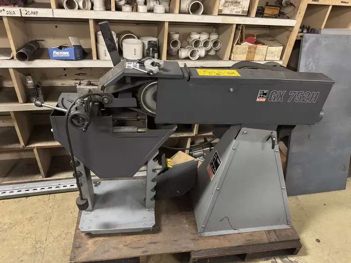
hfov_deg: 71.6
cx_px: 176
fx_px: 243
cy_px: 132
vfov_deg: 56.8
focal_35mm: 24
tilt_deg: -33.2
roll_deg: -5.3
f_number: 1.78
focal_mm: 6.76
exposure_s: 1/40
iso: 1000
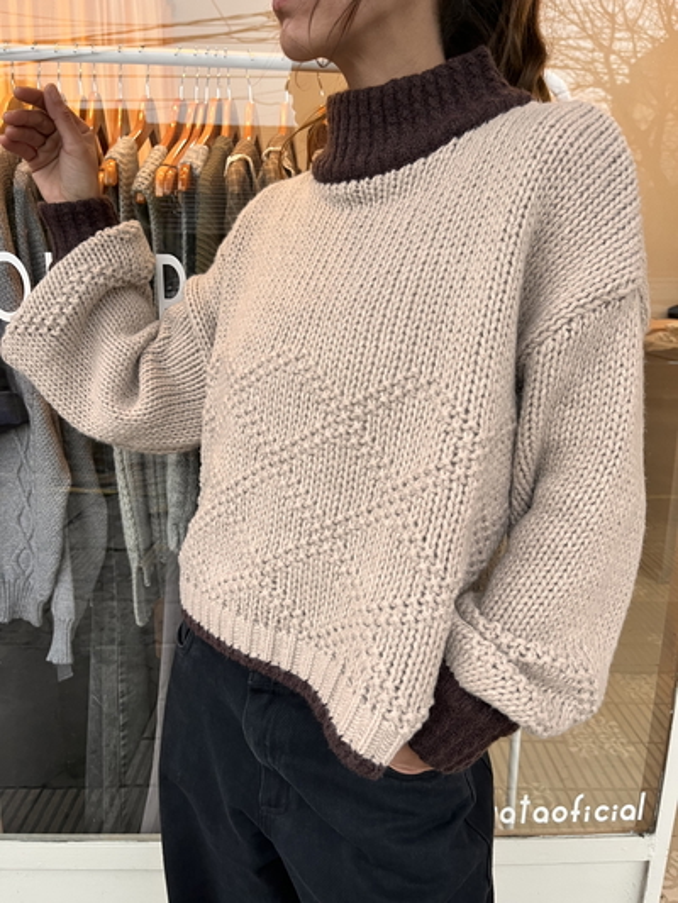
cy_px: 452
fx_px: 679
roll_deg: +0.3
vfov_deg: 67.3
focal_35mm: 26
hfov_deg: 53.1
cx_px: 339
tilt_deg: -14.6
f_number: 1.6
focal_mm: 5.1
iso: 80
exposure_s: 1/50
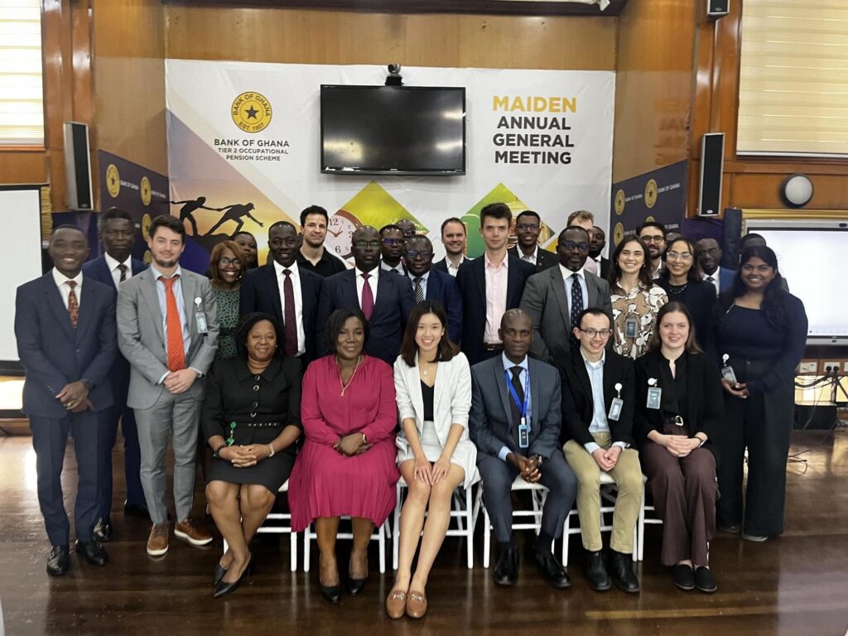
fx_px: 637
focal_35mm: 26
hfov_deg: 67.3
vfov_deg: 53.1
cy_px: 318
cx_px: 424
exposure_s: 1/50
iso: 250
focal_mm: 5.1
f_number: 1.6
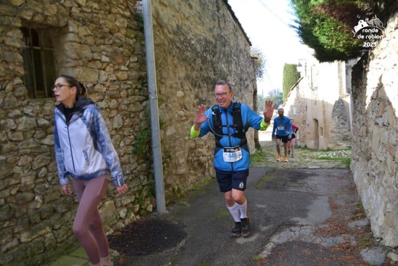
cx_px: 199
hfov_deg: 67.4
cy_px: 133
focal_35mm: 27
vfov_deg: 47.9
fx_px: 298
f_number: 3.5
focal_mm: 18
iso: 400
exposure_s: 1/800
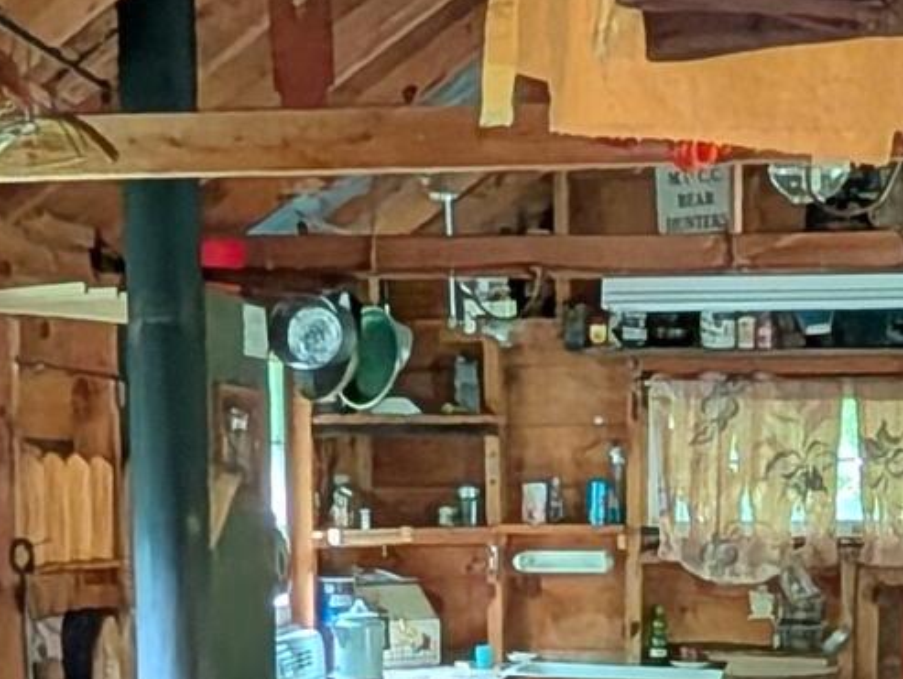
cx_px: 491
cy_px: 767
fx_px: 1907
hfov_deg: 26.6
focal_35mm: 73
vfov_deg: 19.3
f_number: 1.7
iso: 810
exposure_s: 1/30.3
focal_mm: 2.02
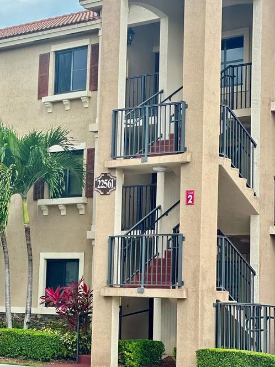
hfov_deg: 14.9
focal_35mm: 99
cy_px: 151
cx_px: 107
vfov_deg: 19.8
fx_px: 1048
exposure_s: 1/121
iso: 50
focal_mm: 9
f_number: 2.8
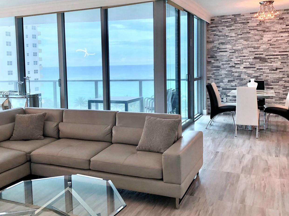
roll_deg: +1.4
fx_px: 301
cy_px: 93
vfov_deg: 39.6
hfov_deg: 51.2
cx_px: 123
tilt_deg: -5.2
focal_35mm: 36
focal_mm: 4
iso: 20
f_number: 1.8
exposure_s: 1/130
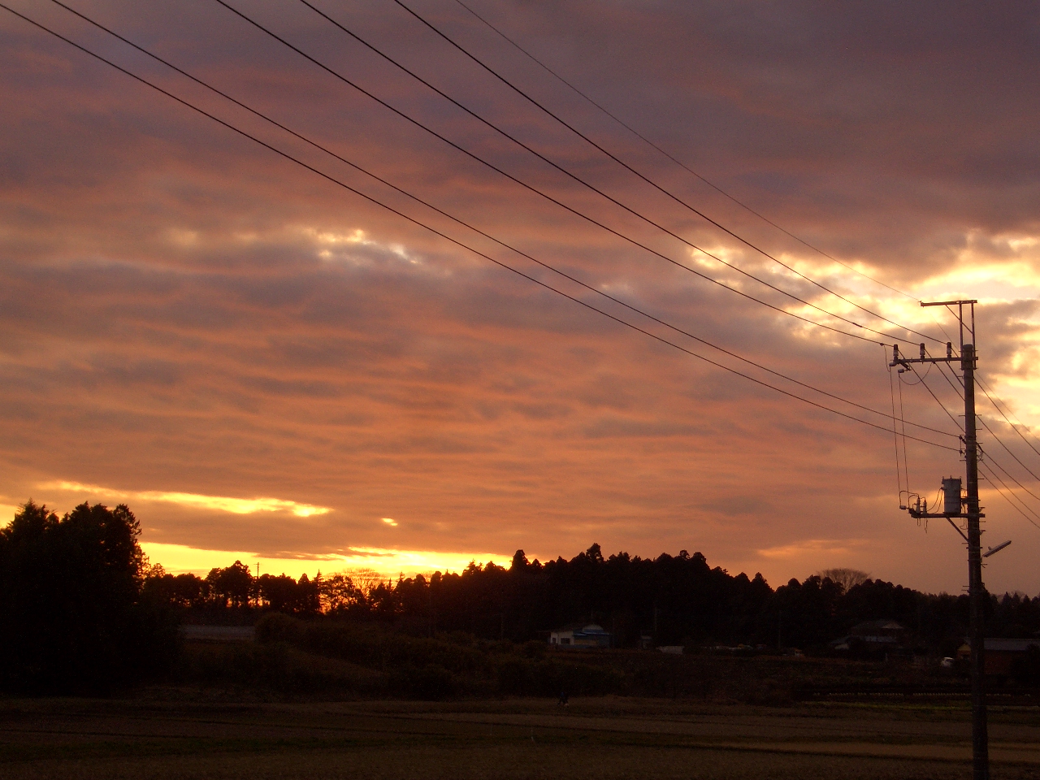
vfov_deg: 19.9
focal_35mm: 74
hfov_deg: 26.3
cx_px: 520
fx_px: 2223
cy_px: 390
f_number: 6.2
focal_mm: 12.2
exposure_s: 1/80
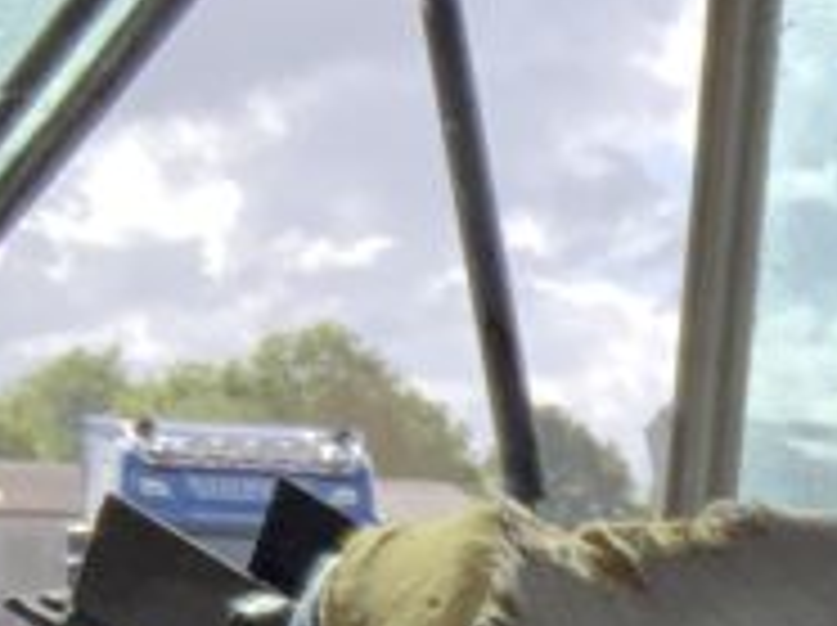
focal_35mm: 160
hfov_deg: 11.4
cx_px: 1544
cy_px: 1189
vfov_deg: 8.8
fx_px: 3864
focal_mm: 3
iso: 16
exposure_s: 1/465
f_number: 1.8
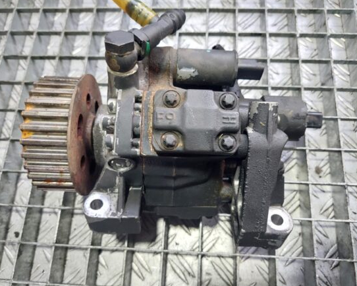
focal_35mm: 27
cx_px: 184
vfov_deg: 53.2
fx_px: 285
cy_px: 144
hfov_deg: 64.0
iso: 200
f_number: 1.8
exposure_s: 1/50
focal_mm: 5.23
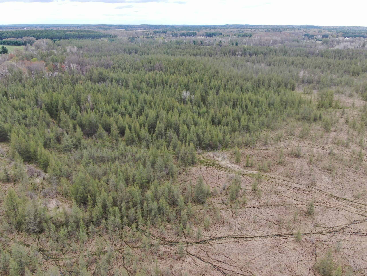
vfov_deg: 53.1
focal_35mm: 26
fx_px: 276
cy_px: 138
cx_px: 184
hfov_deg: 67.3
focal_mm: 4.58
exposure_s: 1/320
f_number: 2.9
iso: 100
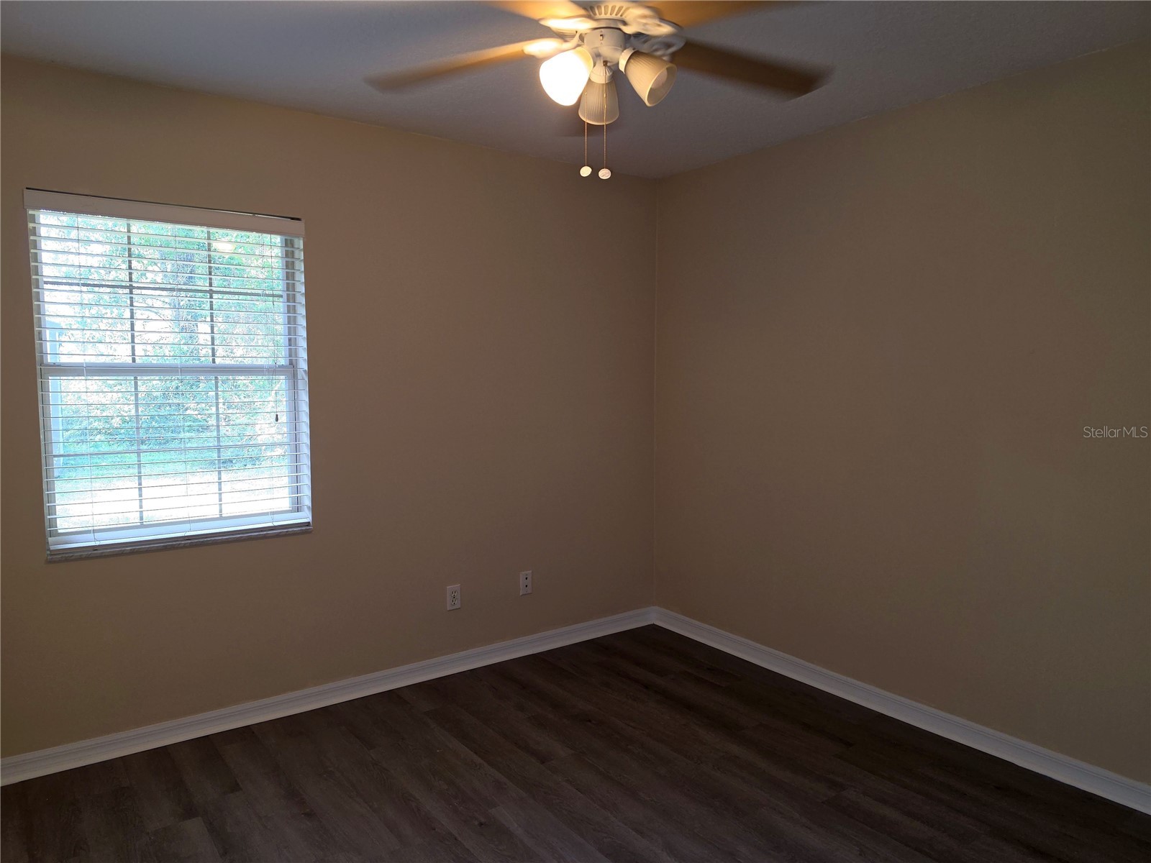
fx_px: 765
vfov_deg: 58.9
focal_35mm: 23
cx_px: 576
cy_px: 432
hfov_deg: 73.9
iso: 80
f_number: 1.4
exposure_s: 1/60
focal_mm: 6.5
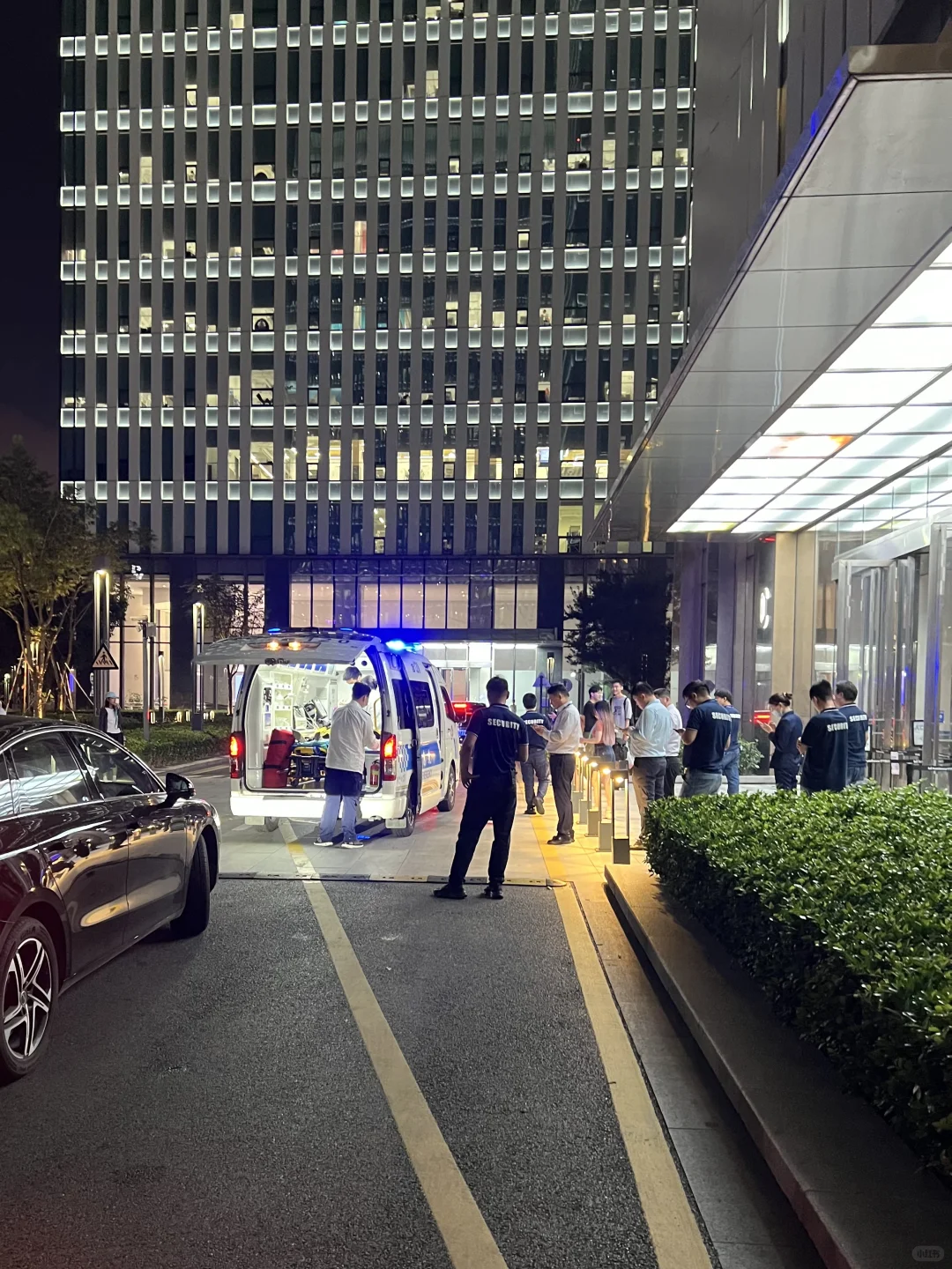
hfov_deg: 53.1
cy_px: 634
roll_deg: +0.6
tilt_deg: -0.7
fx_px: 953
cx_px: 476
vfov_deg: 67.3
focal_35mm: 26
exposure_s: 1/50
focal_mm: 5.7
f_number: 1.5
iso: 500
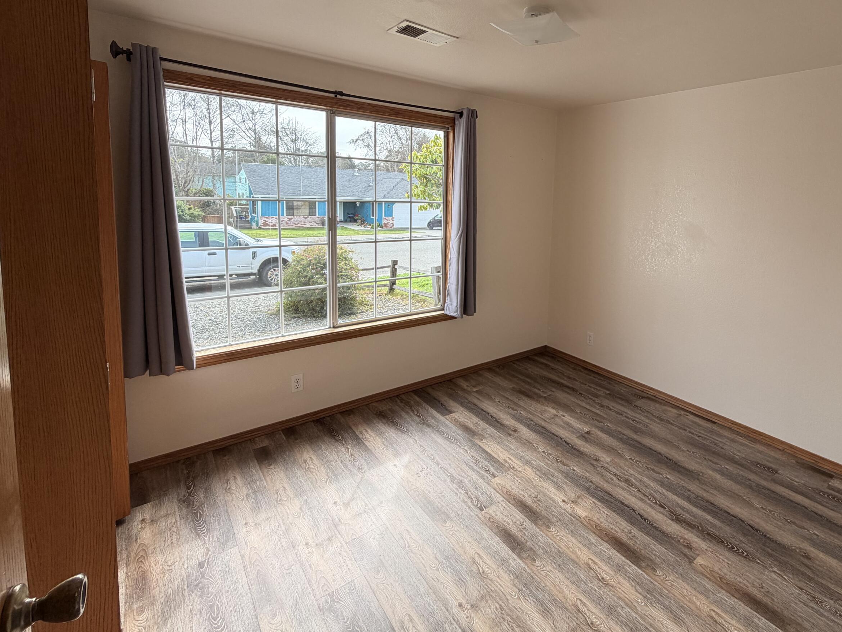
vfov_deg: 70.5
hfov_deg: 86.3
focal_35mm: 18
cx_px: 518
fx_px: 438
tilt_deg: -5.8
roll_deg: -2.0
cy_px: 239
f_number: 2.2
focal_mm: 2.22
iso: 50
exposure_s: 1/143
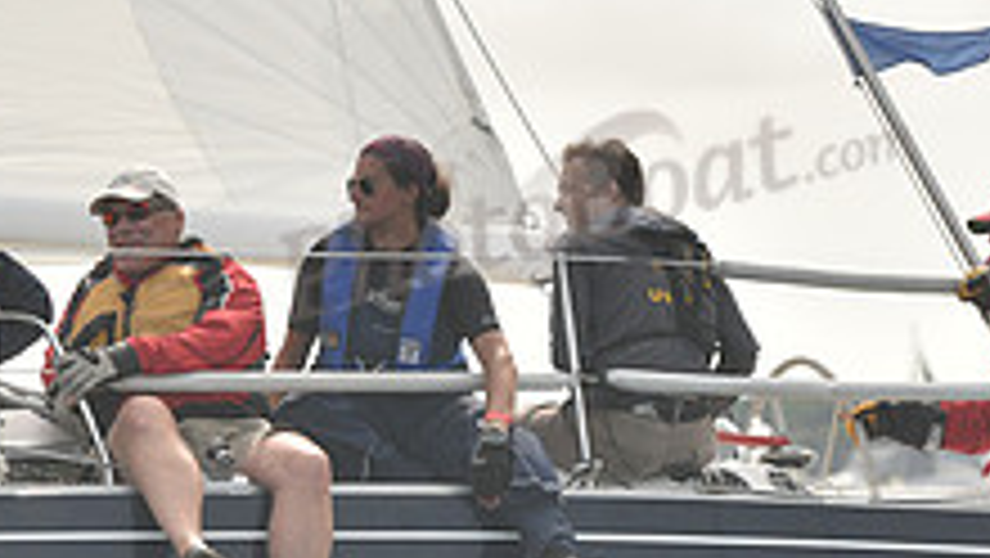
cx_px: 50
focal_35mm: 304
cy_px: 502
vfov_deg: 4.0
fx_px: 7984
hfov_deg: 7.1
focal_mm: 110
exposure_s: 1/1000
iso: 320
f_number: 4.5
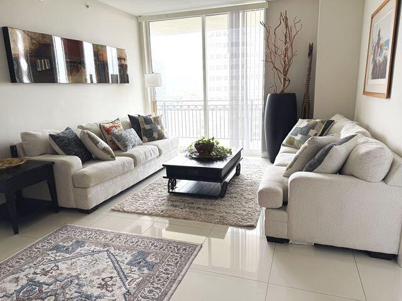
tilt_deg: -13.0
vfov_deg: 56.8
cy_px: 150
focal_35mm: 24
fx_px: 279
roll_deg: +1.5
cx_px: 201
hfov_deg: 71.6
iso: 100
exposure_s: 1/303
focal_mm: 6.76
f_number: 1.78
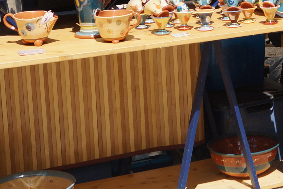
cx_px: 345
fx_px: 998
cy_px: -67
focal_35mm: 127
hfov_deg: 15.5
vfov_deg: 10.5
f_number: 6.3
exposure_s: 1/400
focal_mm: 22
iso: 100
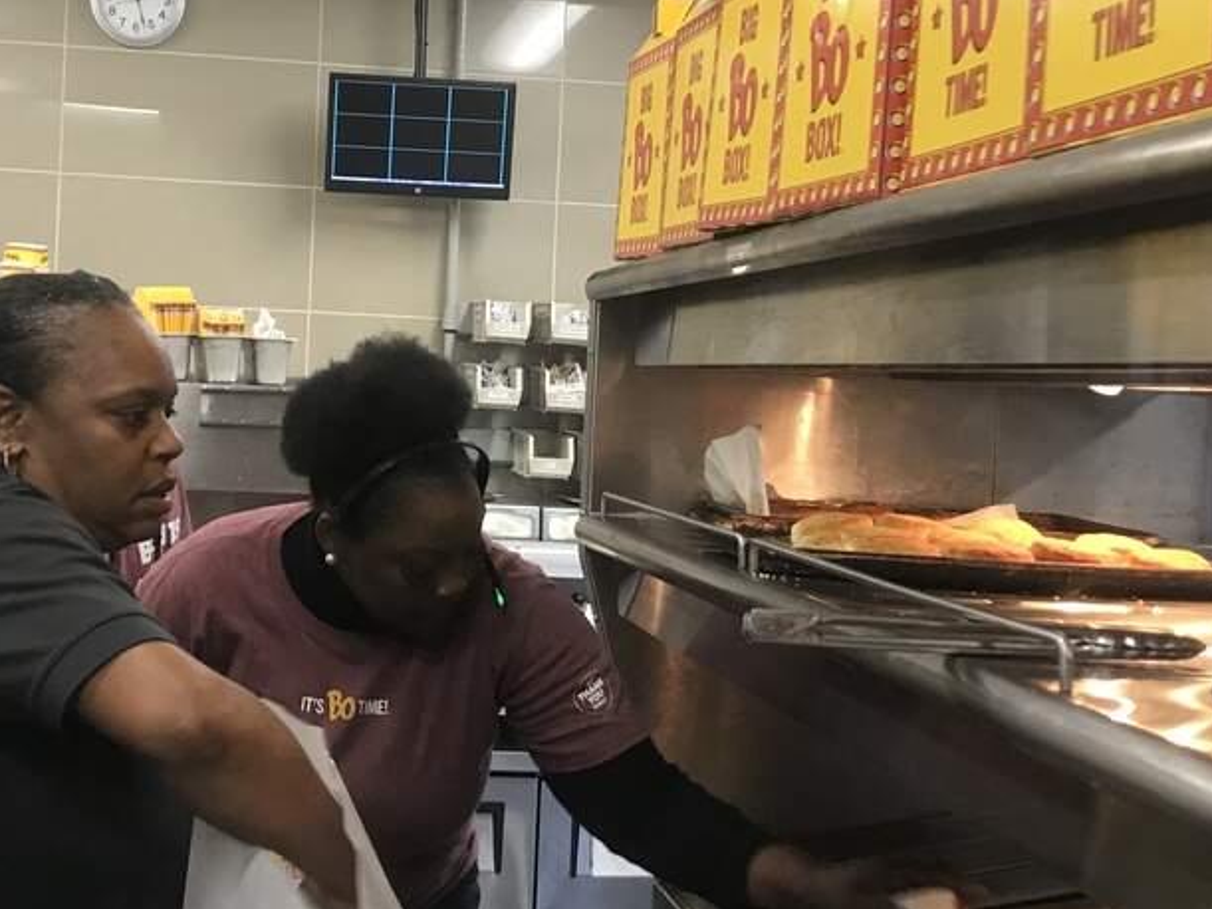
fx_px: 1925
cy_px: 383
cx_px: 476
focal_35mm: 55
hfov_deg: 34.8
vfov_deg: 26.5
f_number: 1.8
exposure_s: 1/30
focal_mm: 3.99
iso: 40
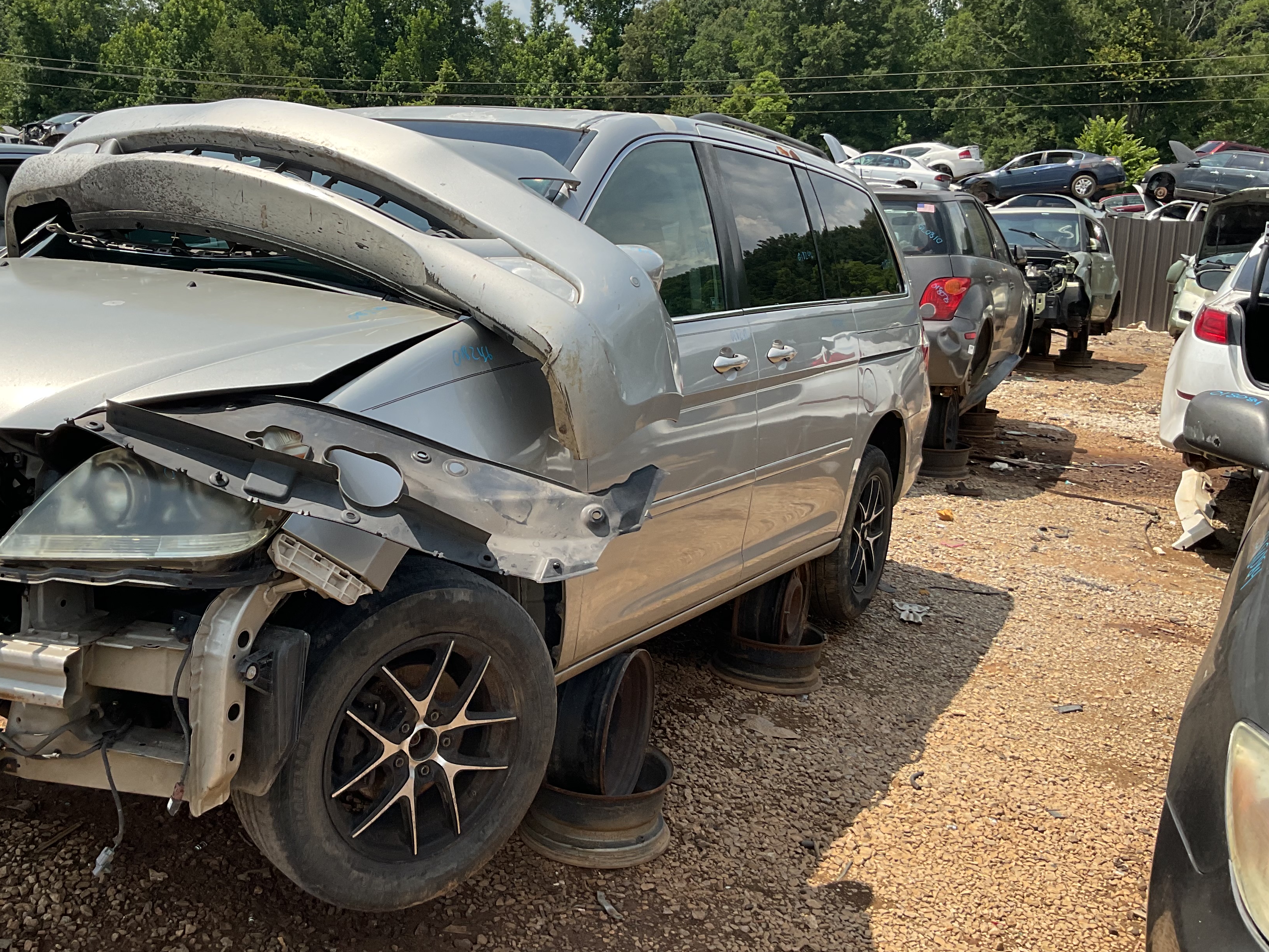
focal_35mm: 36
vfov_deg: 39.6
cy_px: 417
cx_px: 486
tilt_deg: -8.7
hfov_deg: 50.9
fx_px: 1320
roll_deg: -1.1
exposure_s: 1/1848
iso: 16
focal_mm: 3
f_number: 1.8
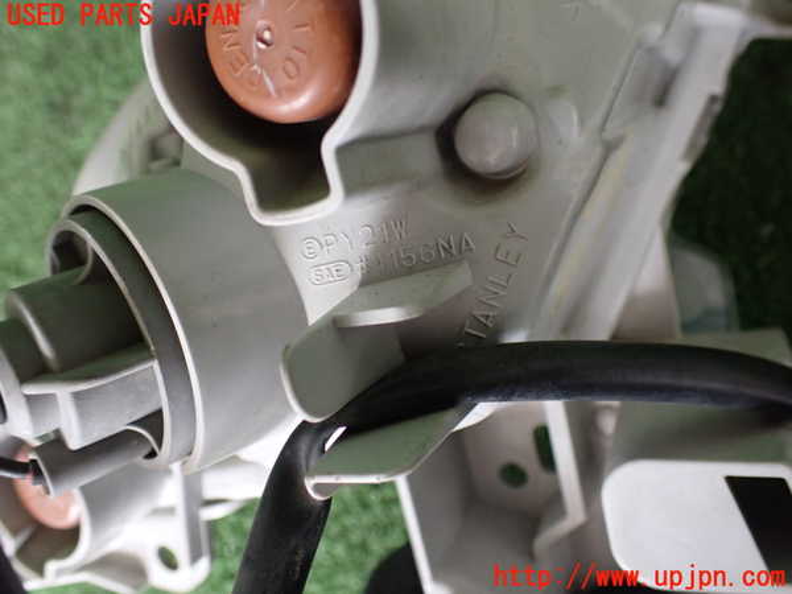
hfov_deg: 60.0
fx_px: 686
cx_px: 396
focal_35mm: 30
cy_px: 297
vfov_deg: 46.8
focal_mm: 5.4
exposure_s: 1/125
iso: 500
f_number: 2.3
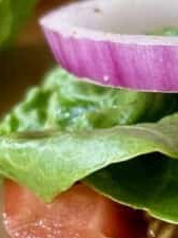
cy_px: 243
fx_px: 767
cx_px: 293
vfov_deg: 17.1
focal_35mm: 112
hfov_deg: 12.4
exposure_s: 1/121
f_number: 1.6
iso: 50
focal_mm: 4.2
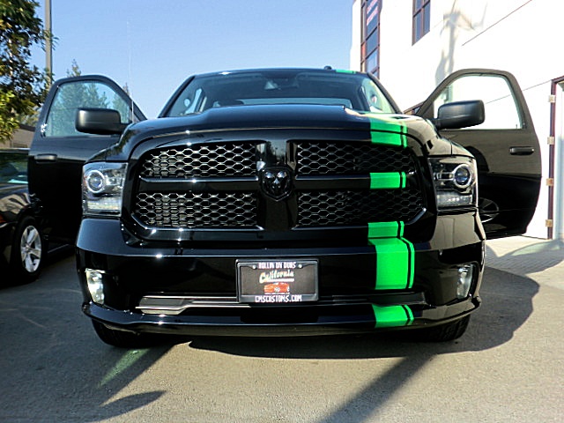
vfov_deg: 45.4
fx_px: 505
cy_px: 212
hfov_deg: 58.4
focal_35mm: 31
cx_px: 282
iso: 64
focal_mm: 5.58
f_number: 2.8
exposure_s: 1/400
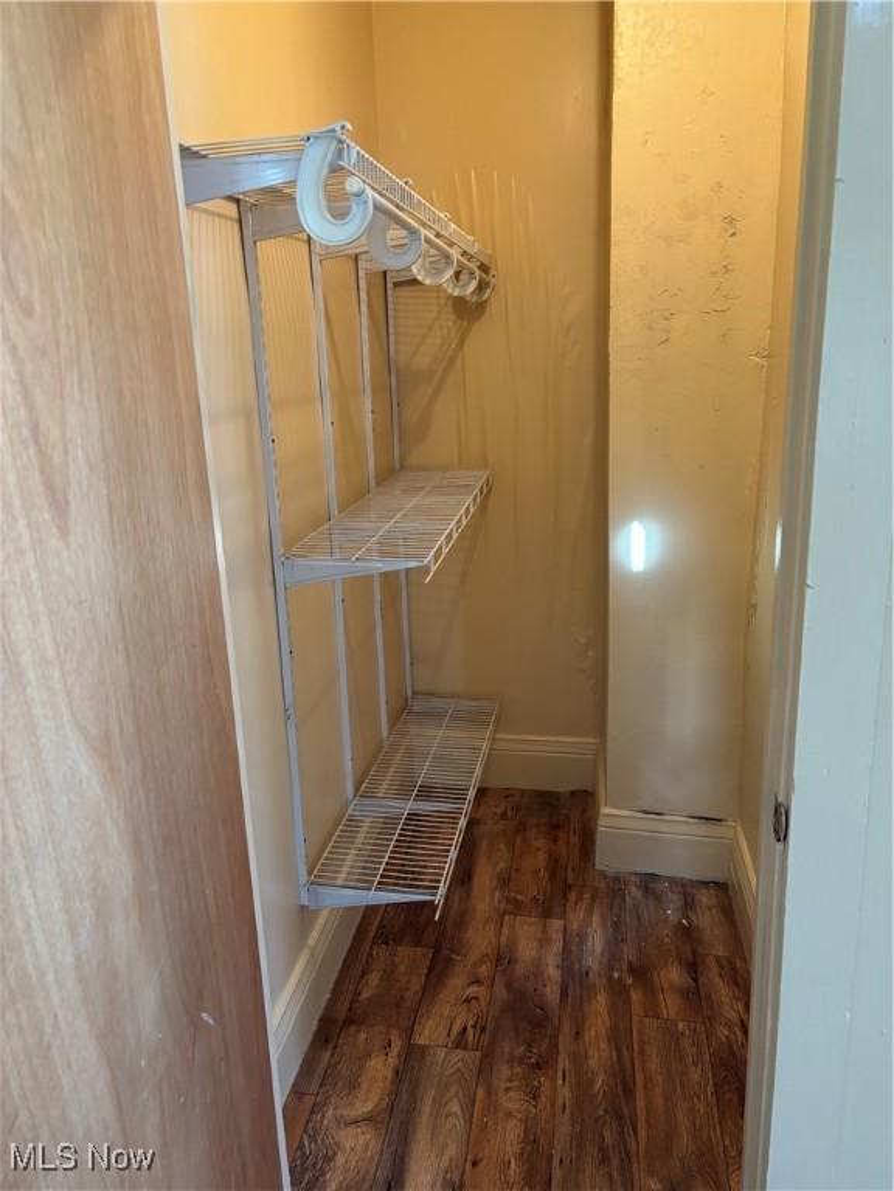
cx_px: 447
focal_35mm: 26
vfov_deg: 67.3
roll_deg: +2.3
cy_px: 596
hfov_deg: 53.1
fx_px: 895
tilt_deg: -15.2
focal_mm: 5.96
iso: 250
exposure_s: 1/60
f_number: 1.6
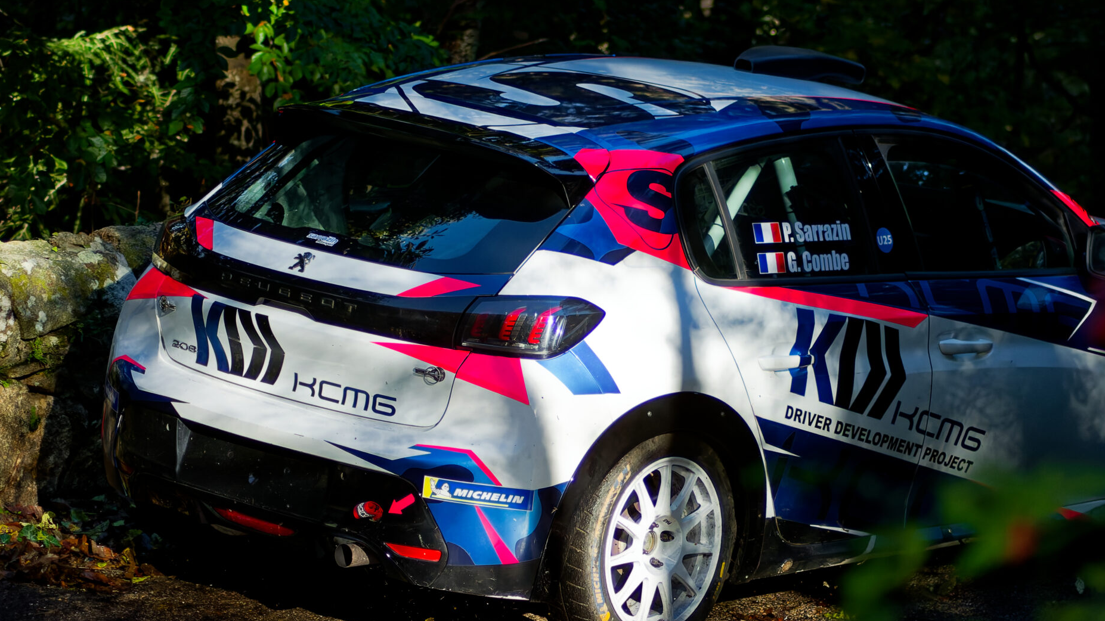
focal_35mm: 152
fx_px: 4453
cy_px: 283
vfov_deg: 8.0
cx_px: 679
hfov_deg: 14.1
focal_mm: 70
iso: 3200
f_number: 4
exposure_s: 1/5000
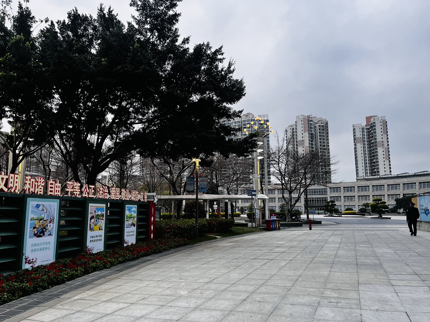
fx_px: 323
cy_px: 161
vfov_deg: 53.1
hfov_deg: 67.3
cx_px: 215
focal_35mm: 26
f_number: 1.6
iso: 100
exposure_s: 1/121
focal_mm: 5.1
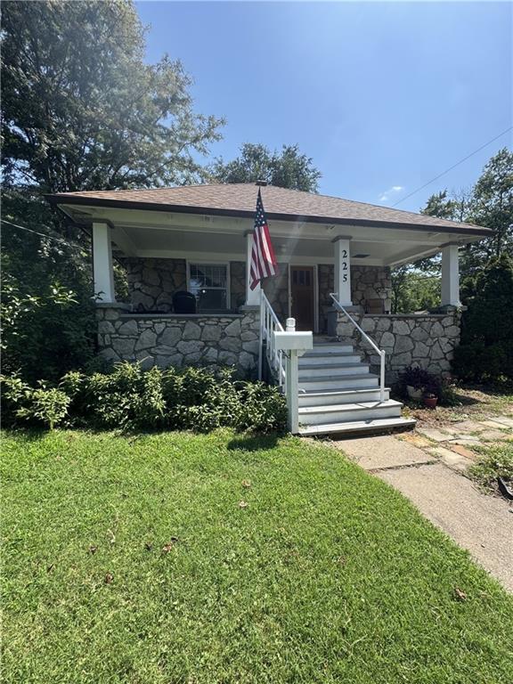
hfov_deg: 85.7
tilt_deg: -2.7
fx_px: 277
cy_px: 342
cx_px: 256
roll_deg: +1.4
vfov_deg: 102.1
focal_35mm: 14
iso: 40
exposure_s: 1/727
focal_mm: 2.22
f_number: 2.2
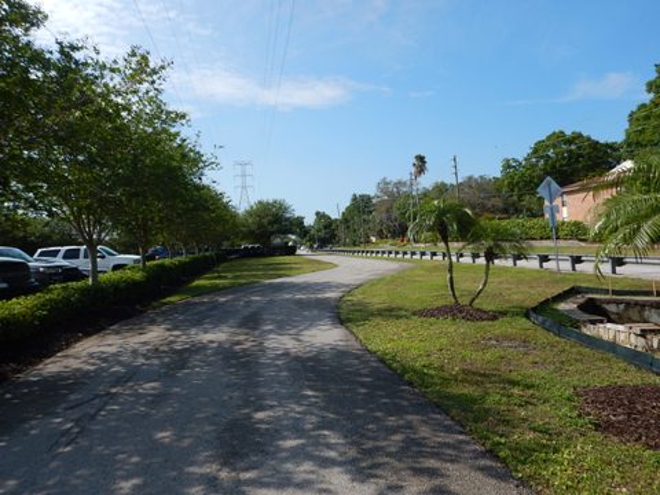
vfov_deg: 56.8
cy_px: 248
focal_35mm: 24
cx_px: 330
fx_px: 458
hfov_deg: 71.6
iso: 125
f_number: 4.1
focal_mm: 4.3
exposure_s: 1/1000
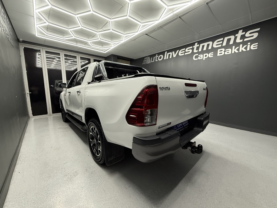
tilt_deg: -7.6
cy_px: 104
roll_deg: +0.3
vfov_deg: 85.7
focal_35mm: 14
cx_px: 138
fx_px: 112
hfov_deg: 102.1
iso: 250
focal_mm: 2.22
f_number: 2.2
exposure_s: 1/100
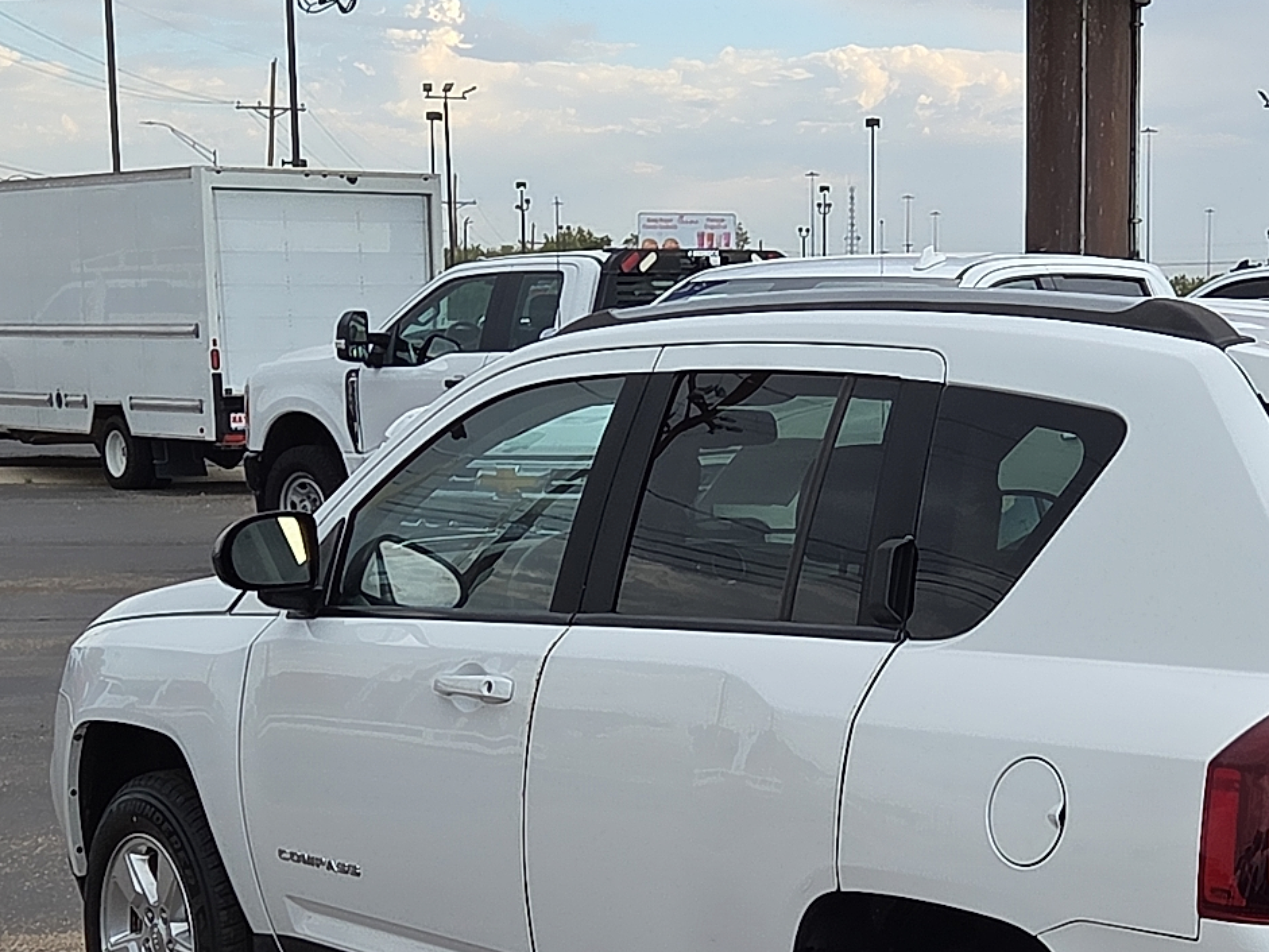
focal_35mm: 85
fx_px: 3116
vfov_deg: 17.2
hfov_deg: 22.7
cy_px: 789
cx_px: 1028
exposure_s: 1/1667
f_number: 1.8
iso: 76
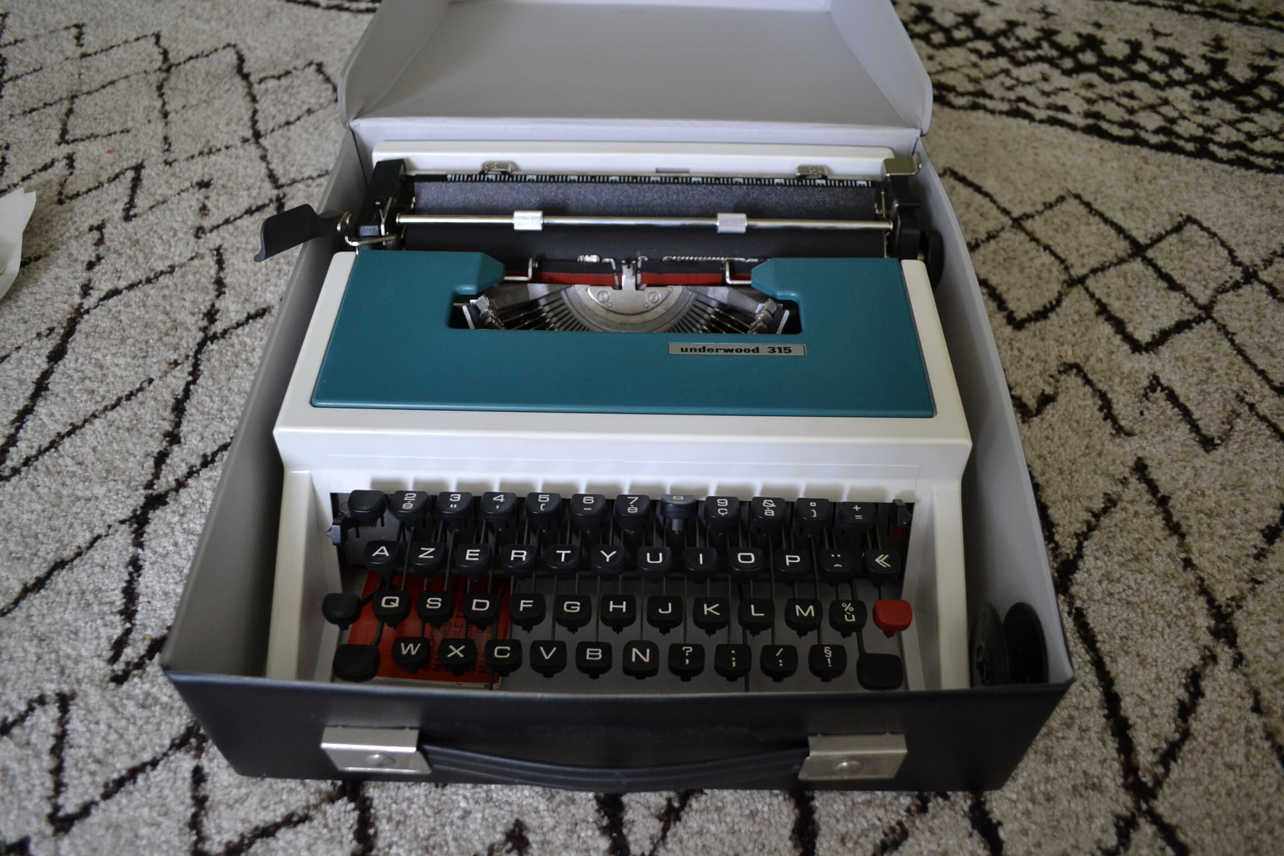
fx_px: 963
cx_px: 642
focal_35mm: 27
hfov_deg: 67.4
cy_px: 428
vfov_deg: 47.9
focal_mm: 18
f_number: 3.5
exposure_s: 1/60
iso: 1000
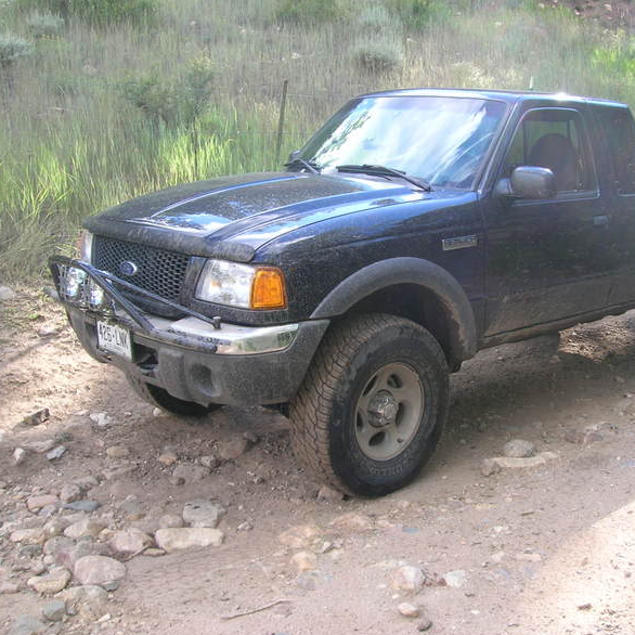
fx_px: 851
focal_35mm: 41
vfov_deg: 40.9
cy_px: 315
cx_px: 419
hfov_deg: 40.5
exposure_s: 1/37.6
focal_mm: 5.7
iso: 50
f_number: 4.9
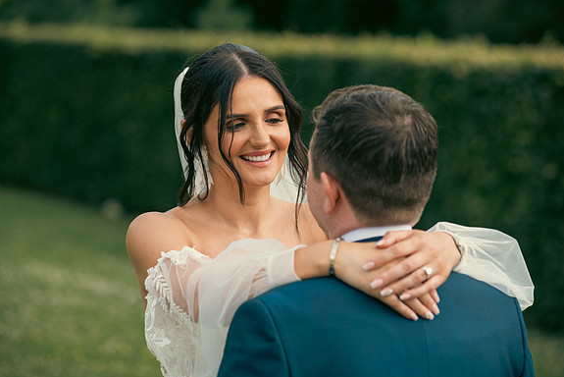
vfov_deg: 11.3
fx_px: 1897
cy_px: 189
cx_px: 282
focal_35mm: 121
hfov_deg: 16.9
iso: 100
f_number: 3.5
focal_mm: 120
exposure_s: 1/320
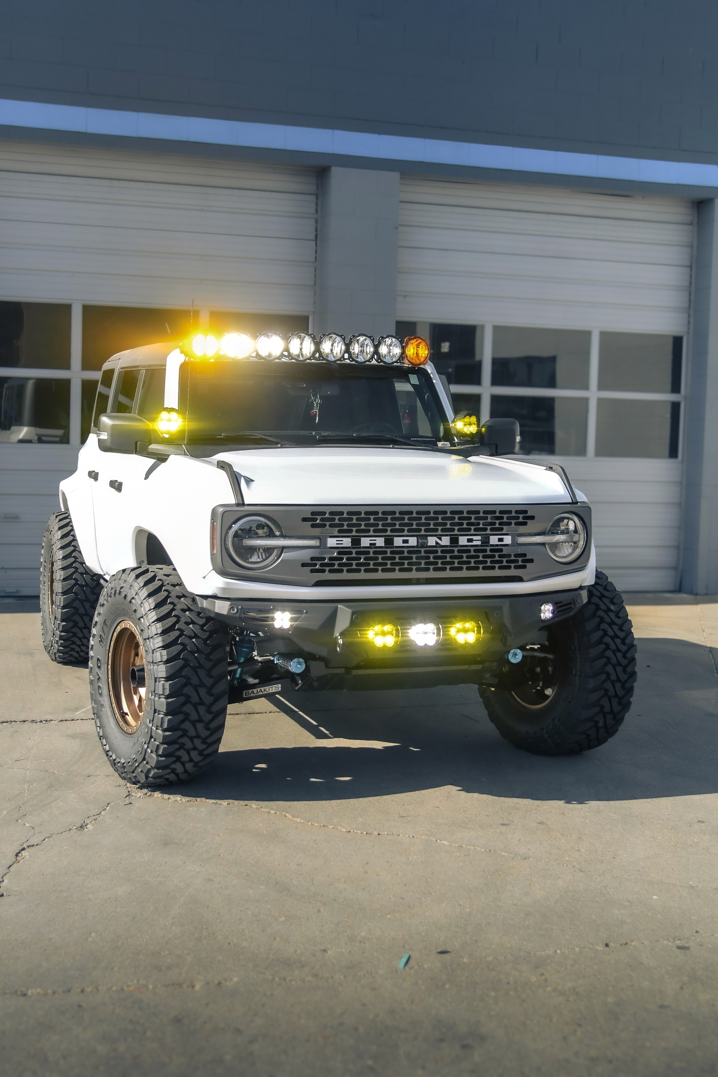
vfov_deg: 41.1
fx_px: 1436
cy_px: 538
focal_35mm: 48
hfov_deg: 28.1
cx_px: 359
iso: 1250
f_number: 4
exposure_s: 1/8000
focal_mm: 32
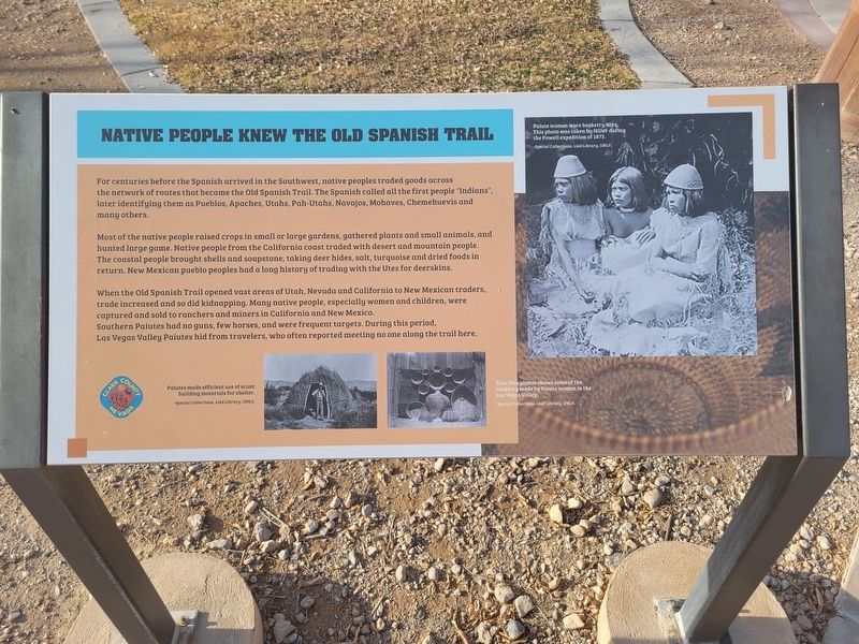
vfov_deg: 53.1
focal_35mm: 26
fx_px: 645
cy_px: 322
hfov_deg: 67.3
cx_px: 430
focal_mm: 5.4
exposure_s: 1/932
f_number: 1.8
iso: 40
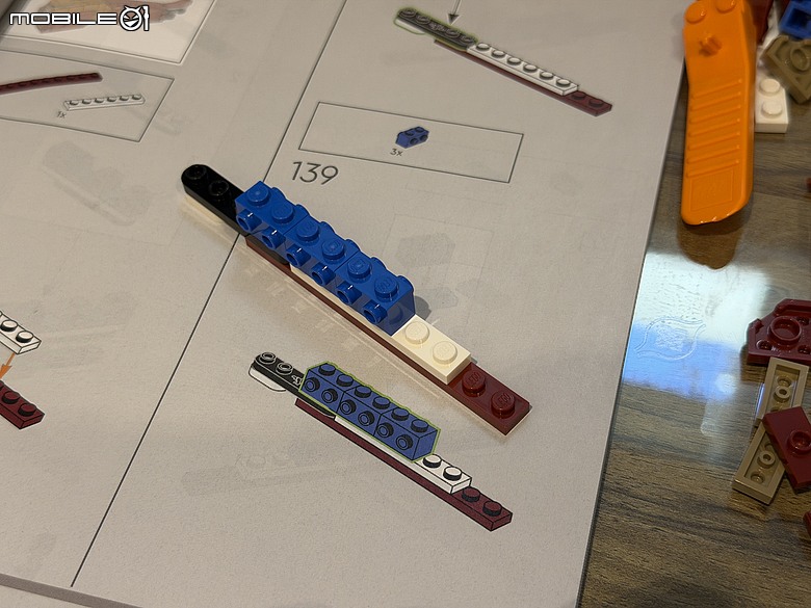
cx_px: 406
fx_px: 1125
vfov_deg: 30.3
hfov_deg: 39.7
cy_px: 304
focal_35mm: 48
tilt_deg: -52.8
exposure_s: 1/60
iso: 160
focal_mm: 6.76
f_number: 1.78
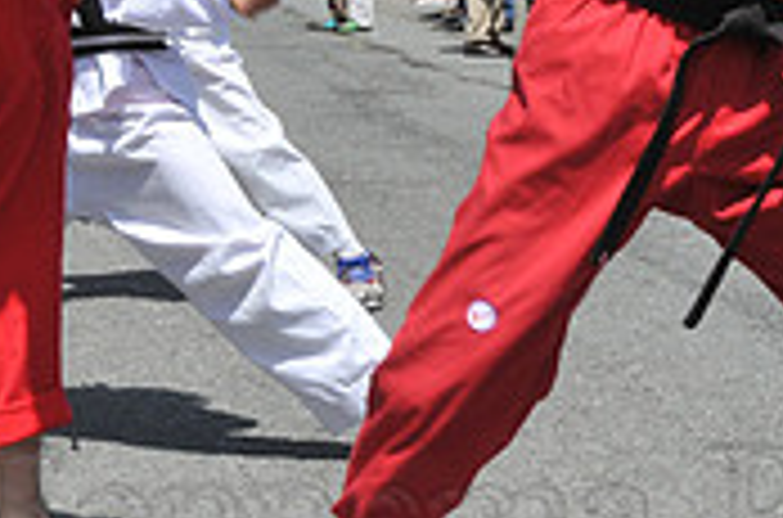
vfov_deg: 11.2
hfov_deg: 17.1
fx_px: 2603
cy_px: -38
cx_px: 477
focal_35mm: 120
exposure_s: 1/250
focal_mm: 24
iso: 400
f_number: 16
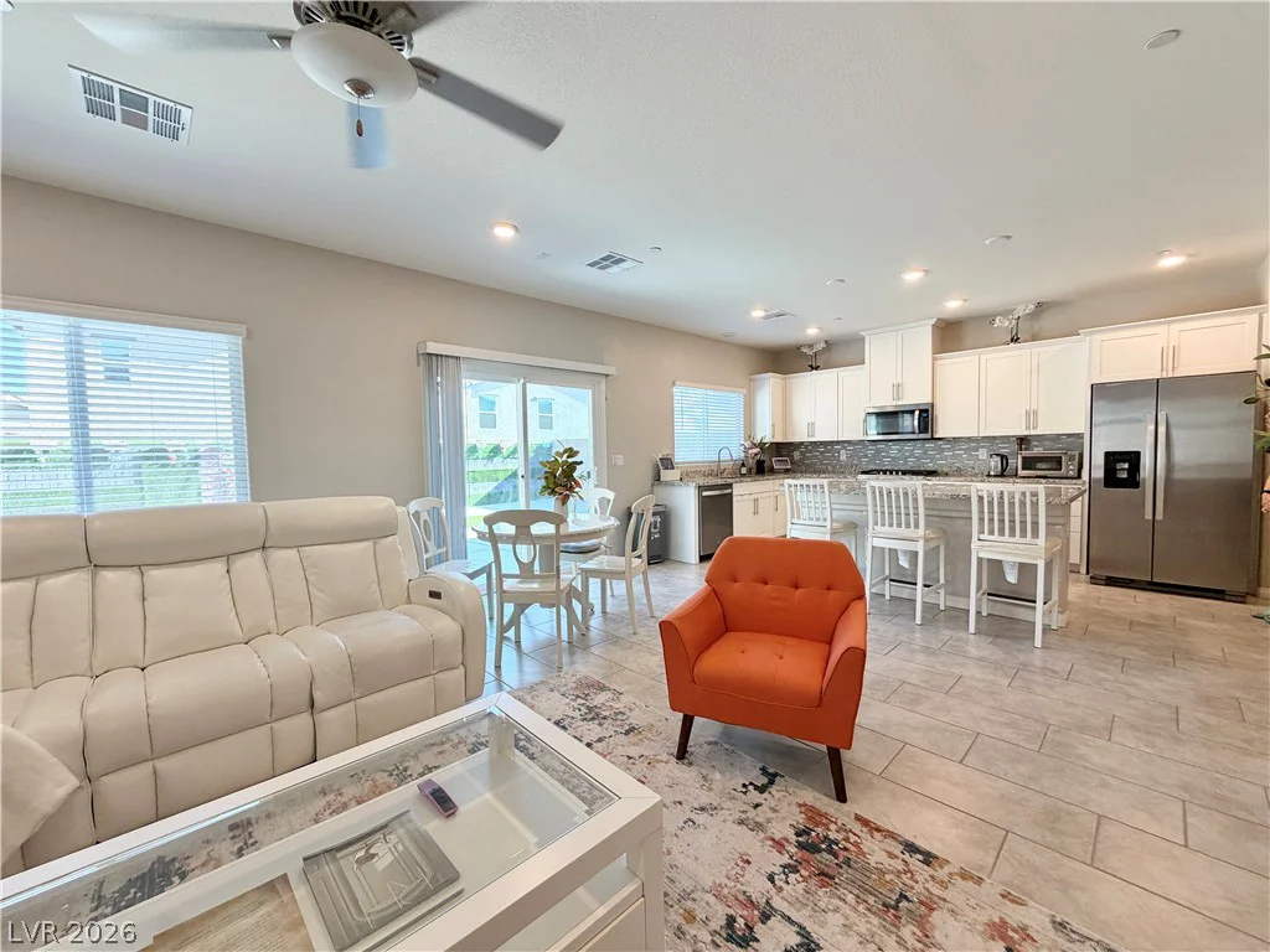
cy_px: 476
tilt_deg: -3.2
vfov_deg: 85.7
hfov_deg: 102.1
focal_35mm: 14
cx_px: 635
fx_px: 514
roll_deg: +0.7
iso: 160
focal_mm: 2.22
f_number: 2.2
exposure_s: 1/120
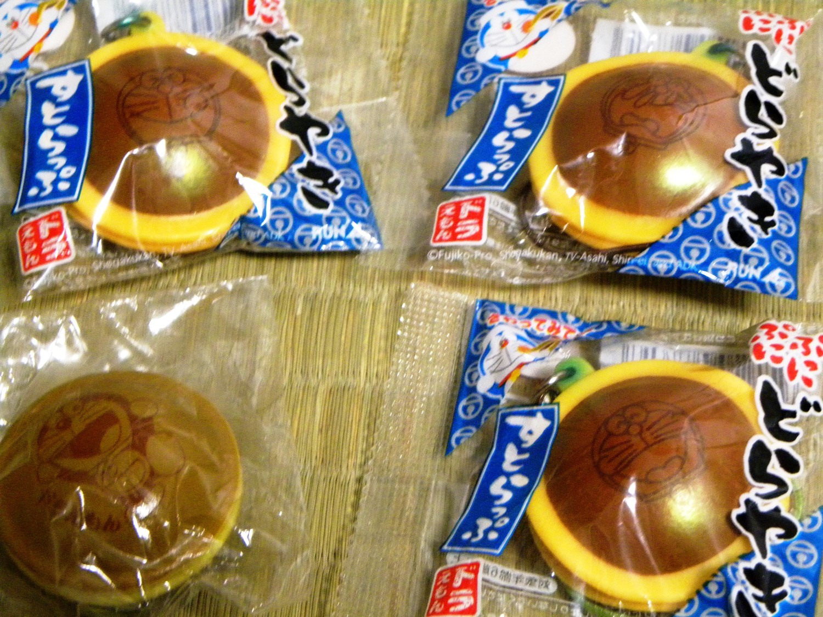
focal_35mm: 105
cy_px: 308
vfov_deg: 14.1
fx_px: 2496
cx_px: 412
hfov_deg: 18.7
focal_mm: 18.8
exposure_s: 1/9.5
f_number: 4
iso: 627
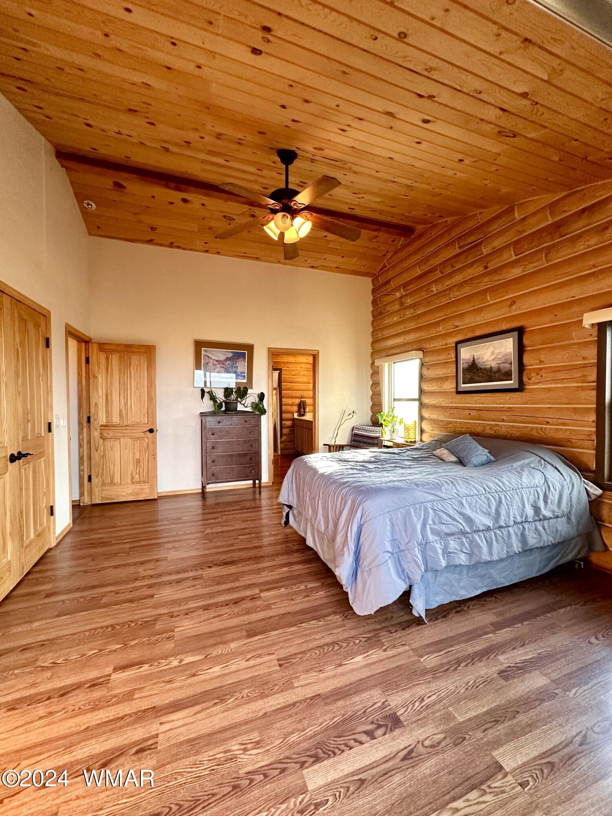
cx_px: 306
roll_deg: -0.4
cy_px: 408
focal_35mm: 14
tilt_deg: -1.2
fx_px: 330
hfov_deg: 85.7
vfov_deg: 102.1
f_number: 2.2
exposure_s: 1/120
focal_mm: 2.22
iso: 250
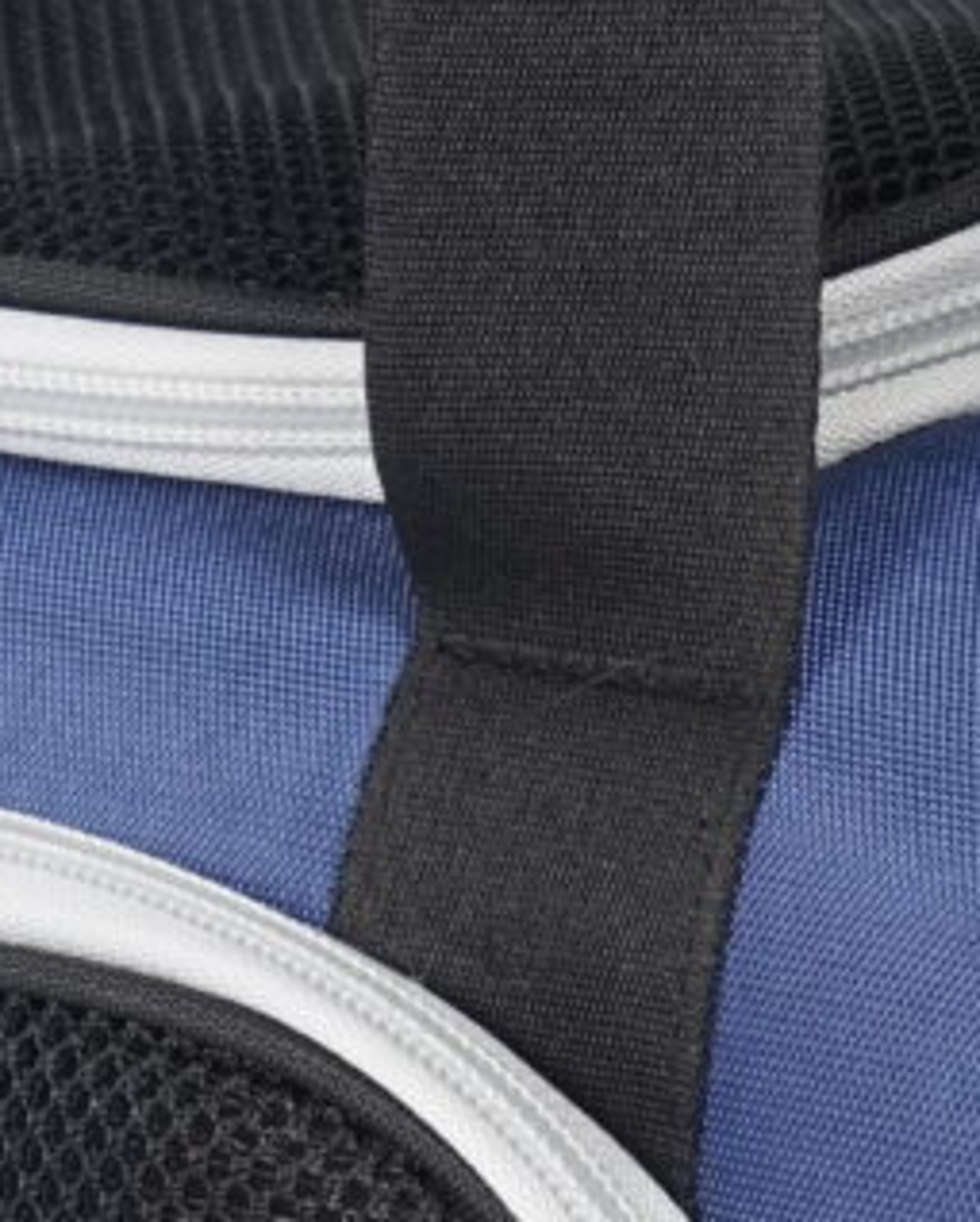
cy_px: 540
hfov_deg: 4.2
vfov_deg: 5.2
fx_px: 13395
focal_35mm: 370
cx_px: 511
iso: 100
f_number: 11
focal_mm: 49
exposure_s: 1/100
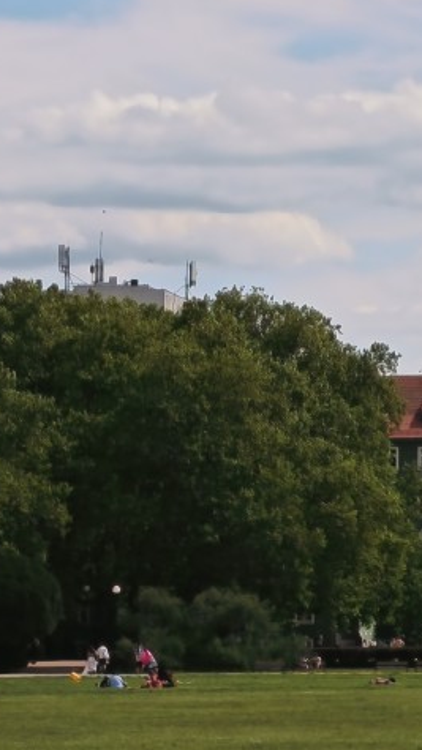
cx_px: 798
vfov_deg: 8.5
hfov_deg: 4.7
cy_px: 399
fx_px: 5036
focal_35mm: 253
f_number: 1.7
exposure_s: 1/1436
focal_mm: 6.06
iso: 50
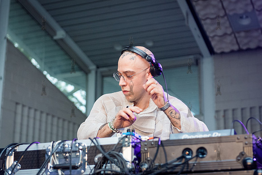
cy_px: 79
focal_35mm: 79
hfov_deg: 25.8
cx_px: 139
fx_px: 571
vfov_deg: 17.4
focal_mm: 70
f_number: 3.5
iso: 4000
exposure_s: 1/1250
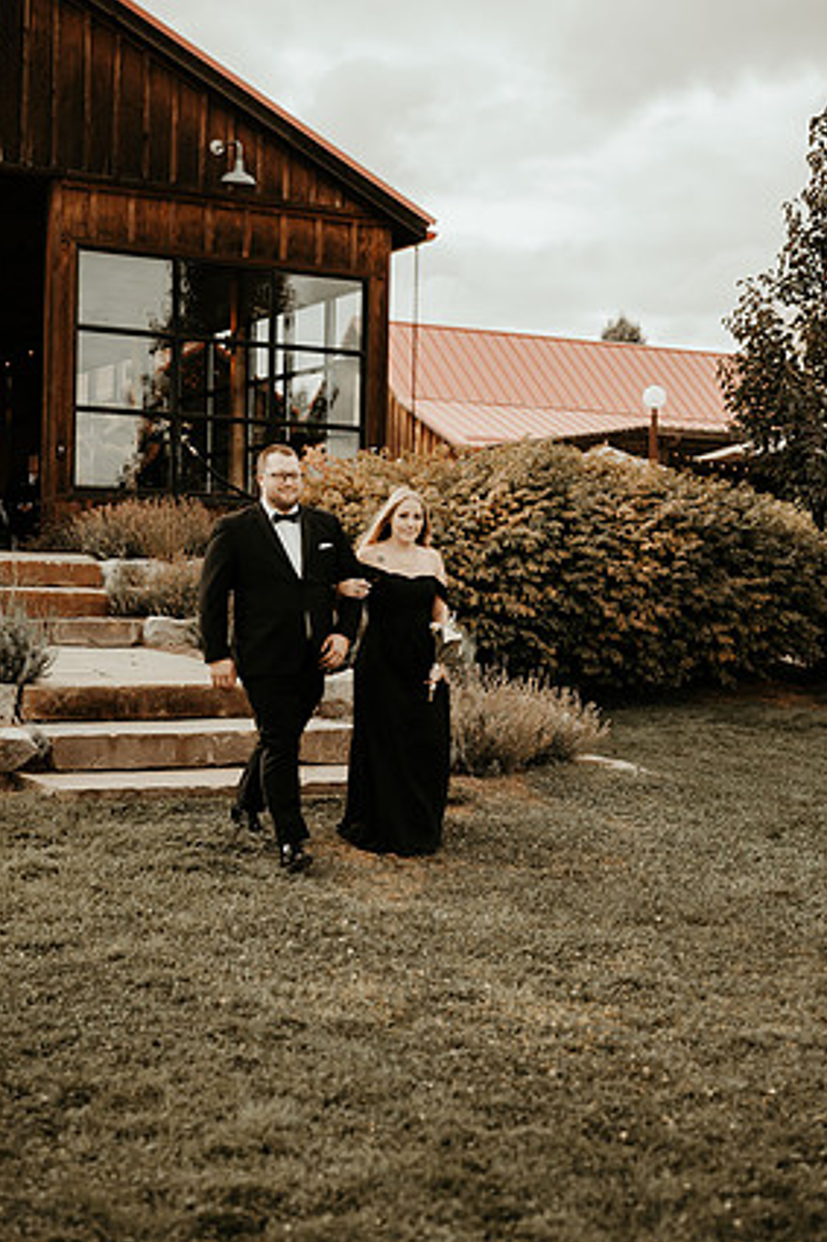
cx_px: 406
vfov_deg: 37.5
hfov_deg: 25.5
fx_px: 1828
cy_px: 611
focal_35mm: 53
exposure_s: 1/500
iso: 100
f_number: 2.8
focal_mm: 50
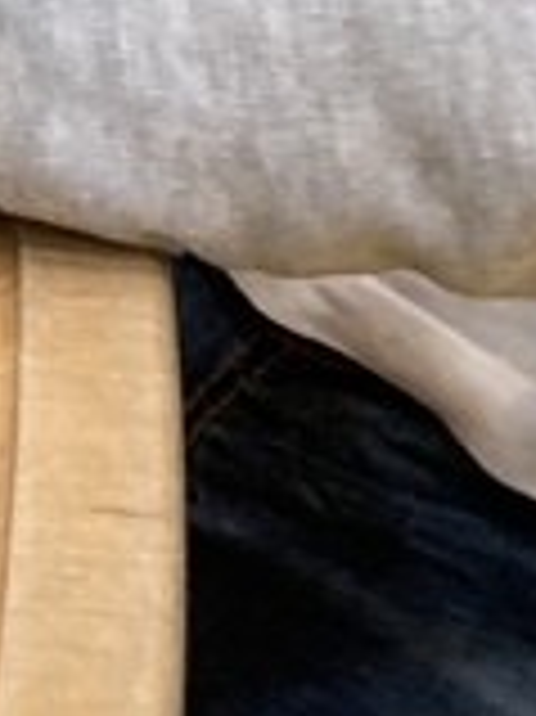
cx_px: 97
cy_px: -964
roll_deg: +0.8
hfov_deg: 11.2
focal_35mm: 132
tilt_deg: -9.8
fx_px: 2729
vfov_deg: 12.2
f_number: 1.8
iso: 160
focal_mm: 3.99
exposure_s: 1/60
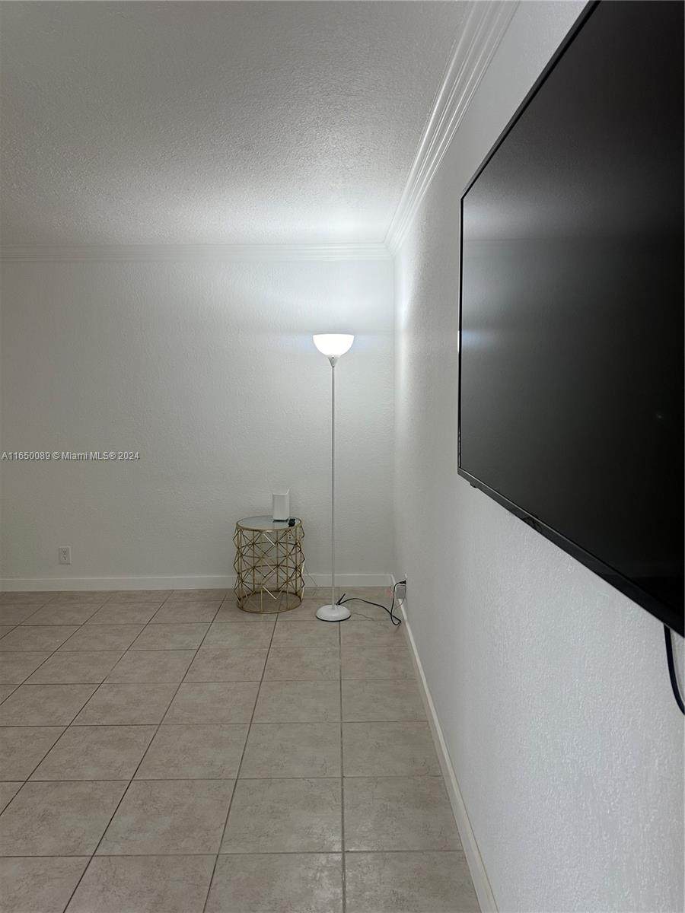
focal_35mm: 24
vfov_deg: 71.6
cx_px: 342
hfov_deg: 56.8
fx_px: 633
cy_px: 456
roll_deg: -0.2
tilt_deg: -5.8
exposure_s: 1/120
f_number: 1.78
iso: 125
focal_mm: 6.86
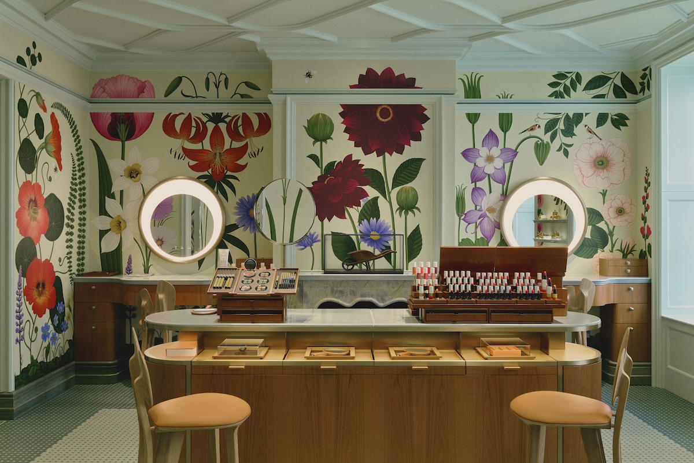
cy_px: 232
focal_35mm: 32
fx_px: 617
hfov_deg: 58.7
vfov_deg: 41.1
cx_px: 347
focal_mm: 32
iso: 1600
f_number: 11
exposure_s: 1/30
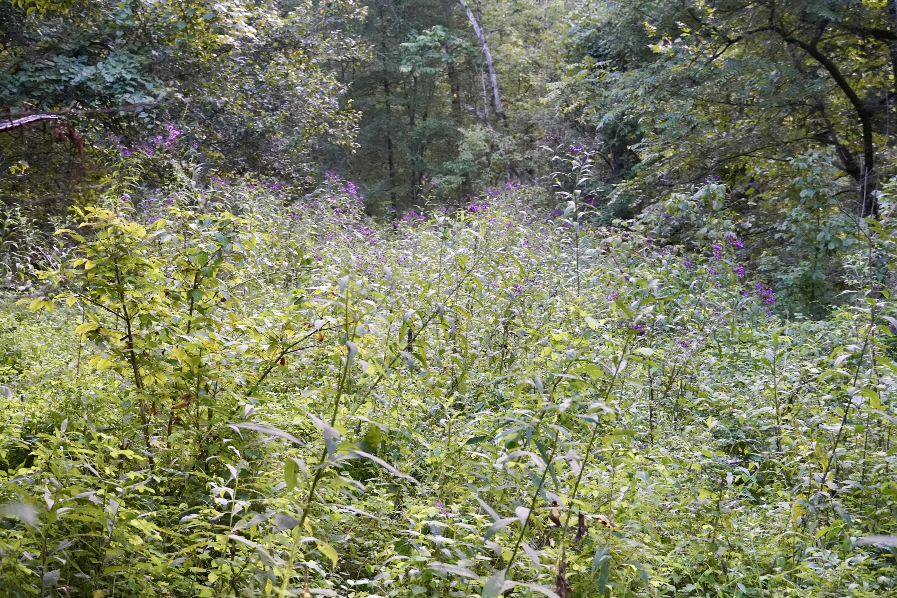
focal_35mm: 68
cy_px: 299
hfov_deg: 29.9
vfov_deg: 20.2
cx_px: 448
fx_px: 1682
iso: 4000
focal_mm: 45
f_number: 5
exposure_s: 1/160
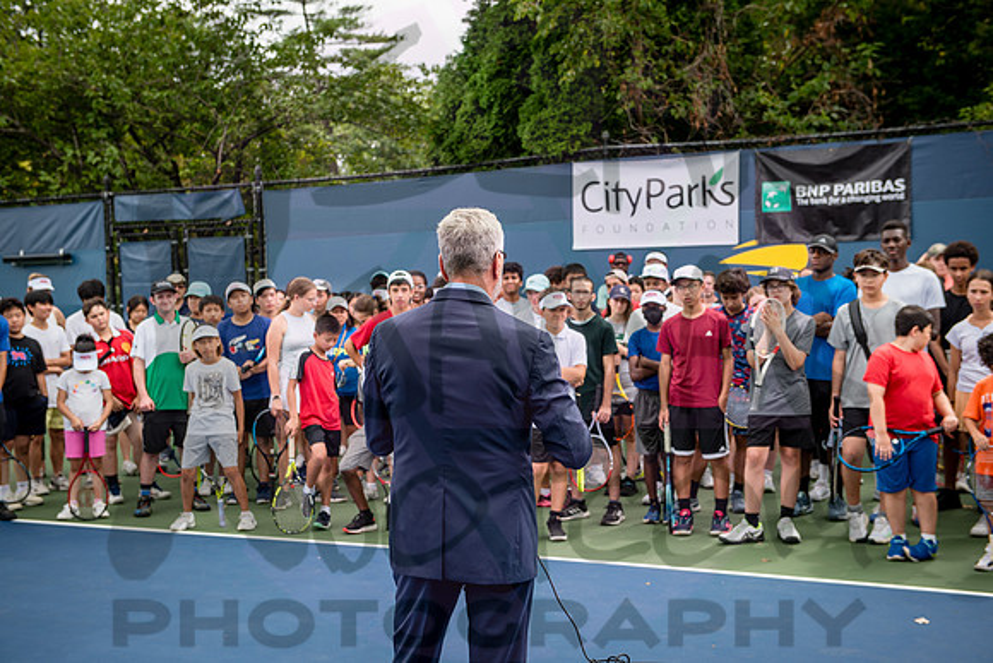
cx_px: 496
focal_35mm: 52
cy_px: 332
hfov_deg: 38.2
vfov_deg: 26.0
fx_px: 1435
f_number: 4
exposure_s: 1/400
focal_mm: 52
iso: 200
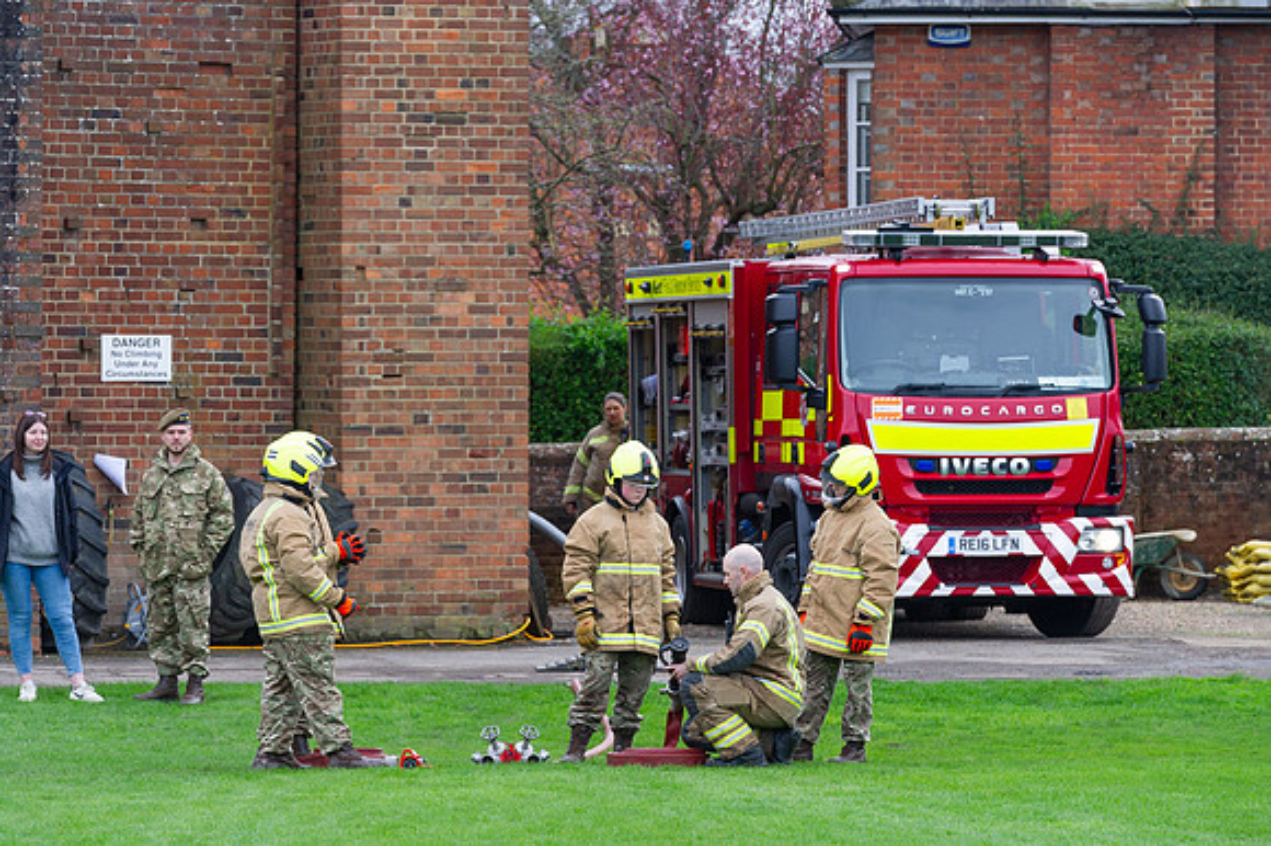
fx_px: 7902
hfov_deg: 9.2
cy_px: 417
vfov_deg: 6.1
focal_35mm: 224
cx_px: 613
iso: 720
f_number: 7.1
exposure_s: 1/250
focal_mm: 200
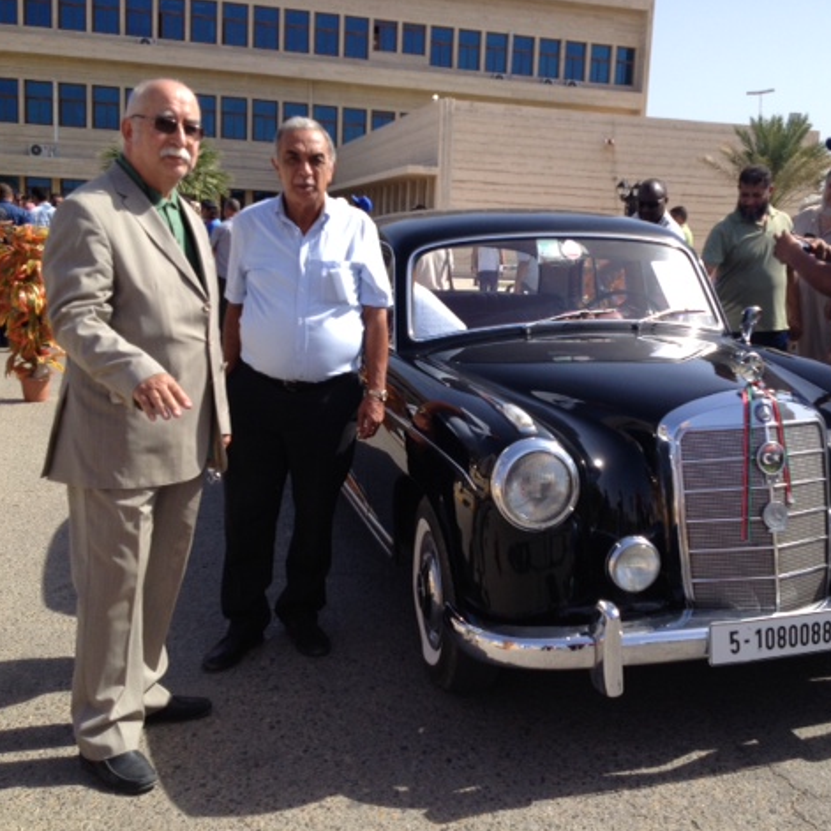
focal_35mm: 42
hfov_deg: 39.8
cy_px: 413
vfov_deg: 40.0
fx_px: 1141
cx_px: 515
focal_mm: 4.28
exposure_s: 1/1104
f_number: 2.4
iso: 50
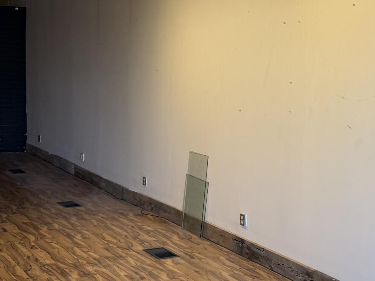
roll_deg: -2.6
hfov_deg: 25.6
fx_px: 780
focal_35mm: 72
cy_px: 150
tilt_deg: -5.9
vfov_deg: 20.4
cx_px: 384
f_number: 1.78
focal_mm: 6.76
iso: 80
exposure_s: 1/120
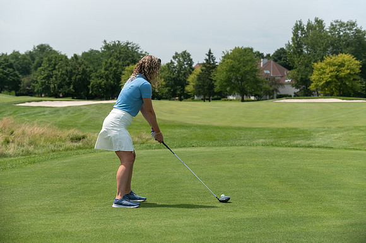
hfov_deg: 20.0
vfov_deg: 13.4
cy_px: 122
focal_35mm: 102
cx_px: 183
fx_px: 1037
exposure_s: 1/2500
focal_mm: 102
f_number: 5
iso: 250
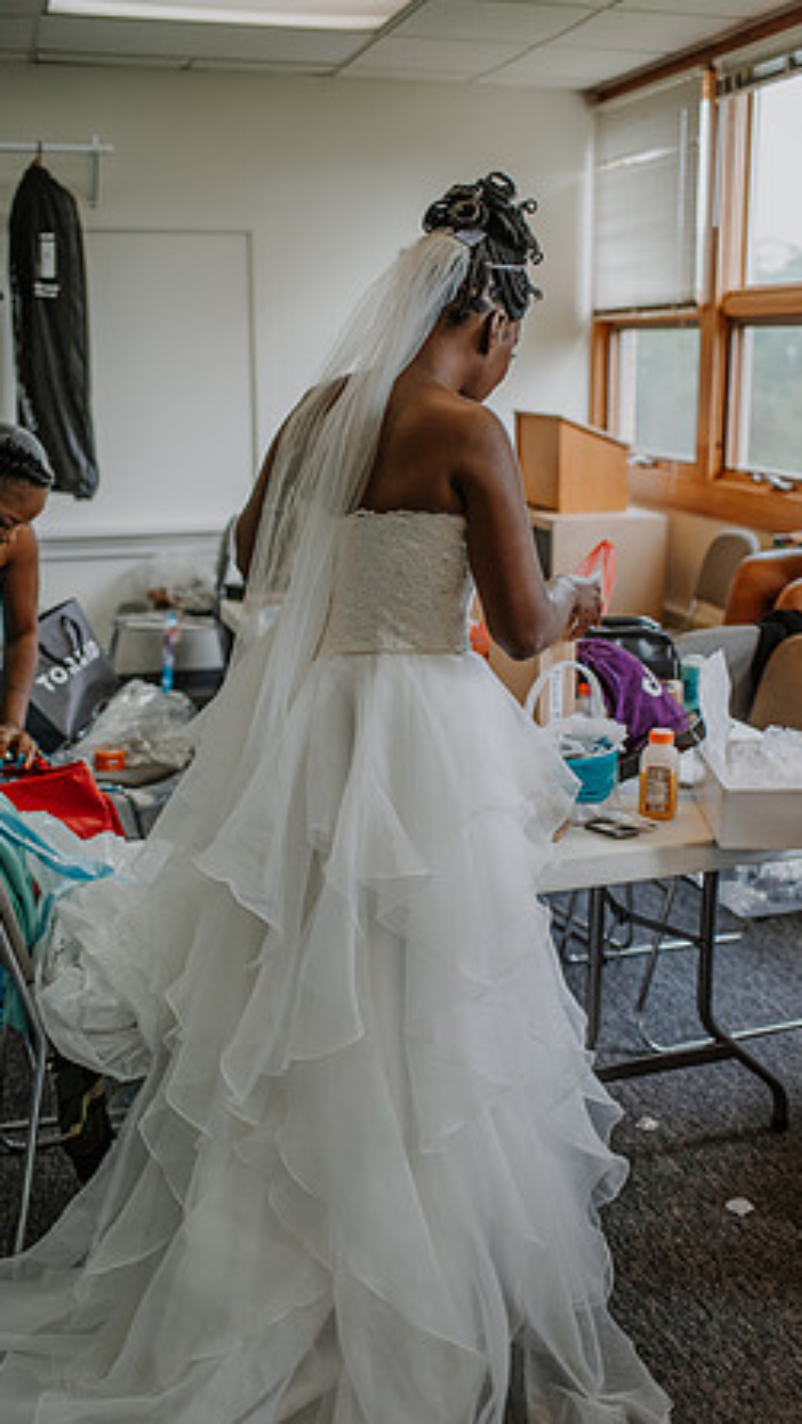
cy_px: 715
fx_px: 1398
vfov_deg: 54.0
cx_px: 415
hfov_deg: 32.0
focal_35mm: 37
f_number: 2.2
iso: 1100
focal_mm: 35
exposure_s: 1/1000
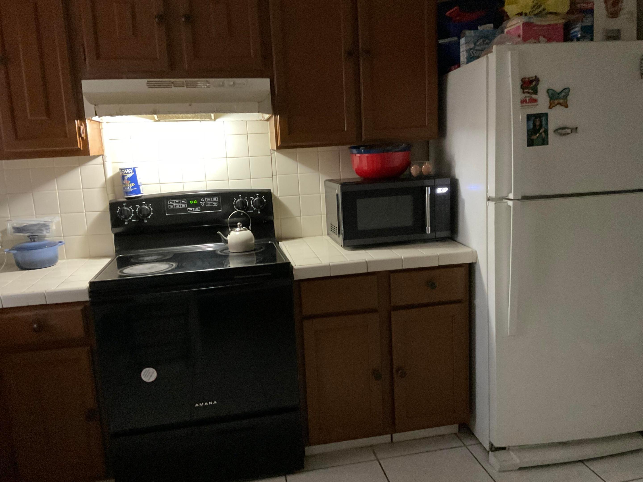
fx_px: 539
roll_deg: +2.0
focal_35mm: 29
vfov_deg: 48.2
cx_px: 322
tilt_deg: -10.3
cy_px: 241
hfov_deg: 61.7
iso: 500
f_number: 1.8
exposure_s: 1/30
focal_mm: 3
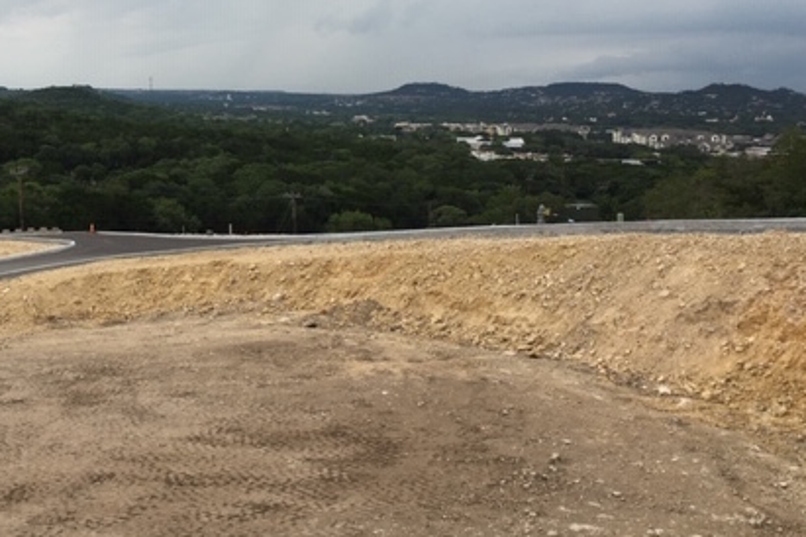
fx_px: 1052
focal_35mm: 47
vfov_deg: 28.5
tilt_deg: -3.1
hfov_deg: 41.0
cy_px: 180
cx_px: 229
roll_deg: -0.5
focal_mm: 4.15
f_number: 2.2
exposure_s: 1/761
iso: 25
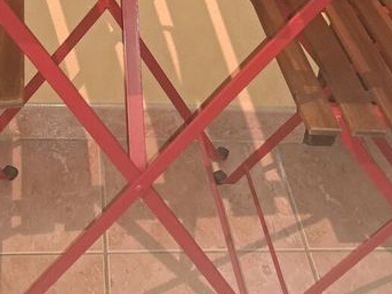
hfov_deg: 27.7
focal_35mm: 70
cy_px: -3
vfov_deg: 20.3
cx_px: 162
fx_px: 792
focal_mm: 5.23
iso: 640
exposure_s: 1/33
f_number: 1.8
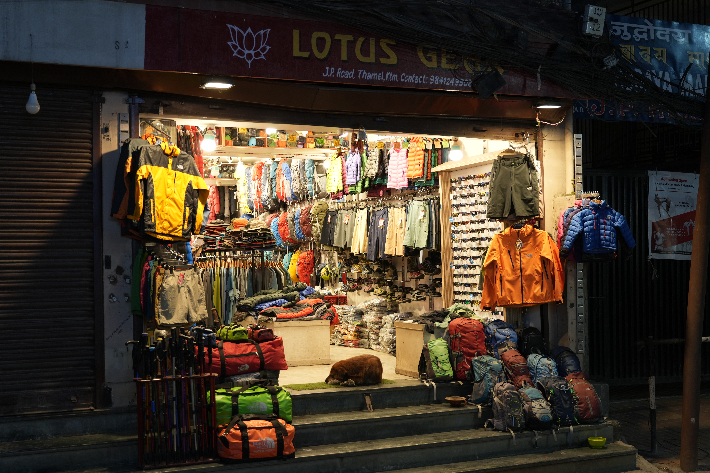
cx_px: 355
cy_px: 236
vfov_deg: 28.6
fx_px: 927
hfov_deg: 41.9
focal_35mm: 47
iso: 640
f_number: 4
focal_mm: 47
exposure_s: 1/50
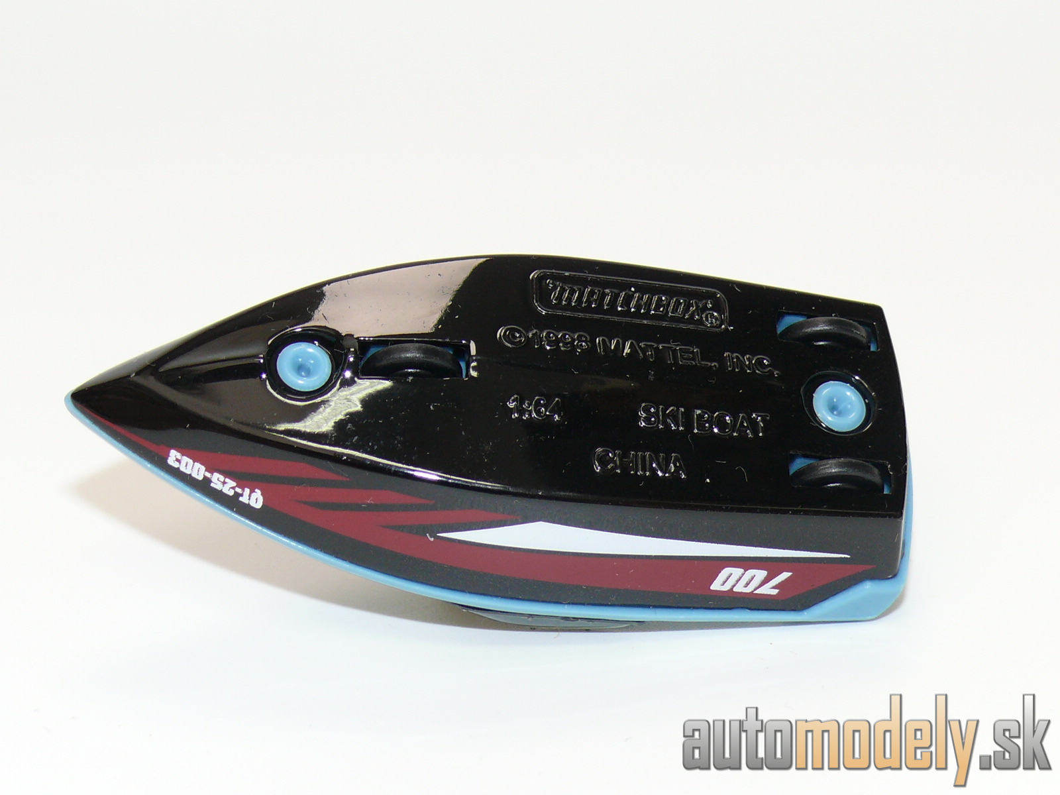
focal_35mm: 103
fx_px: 3154
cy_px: 398
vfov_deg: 14.4
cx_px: 530
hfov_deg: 19.1
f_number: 4
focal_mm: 13.6
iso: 100
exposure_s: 1/30
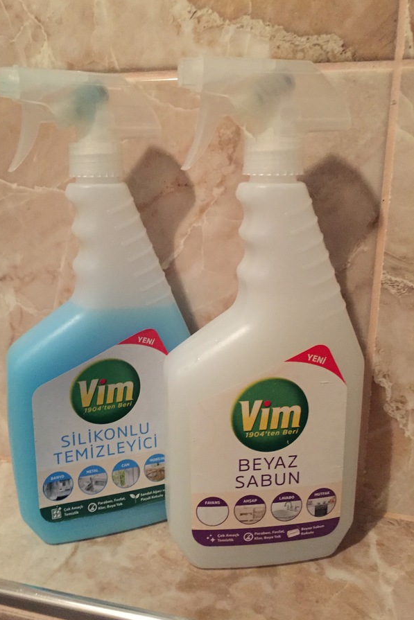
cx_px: 175
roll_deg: -0.2
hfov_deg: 42.2
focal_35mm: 31
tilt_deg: -15.3
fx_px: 535
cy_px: 307
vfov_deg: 60.3
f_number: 2.2
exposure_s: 1/17
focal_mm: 4.15
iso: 500
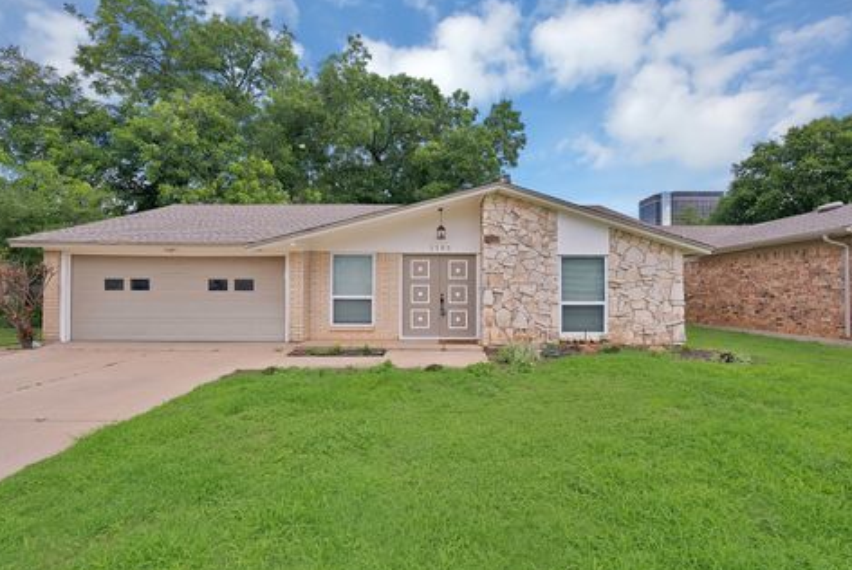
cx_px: 439
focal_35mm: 18
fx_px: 427
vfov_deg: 67.5
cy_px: 290
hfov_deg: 89.9
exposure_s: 1/200
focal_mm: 17
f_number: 9
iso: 640
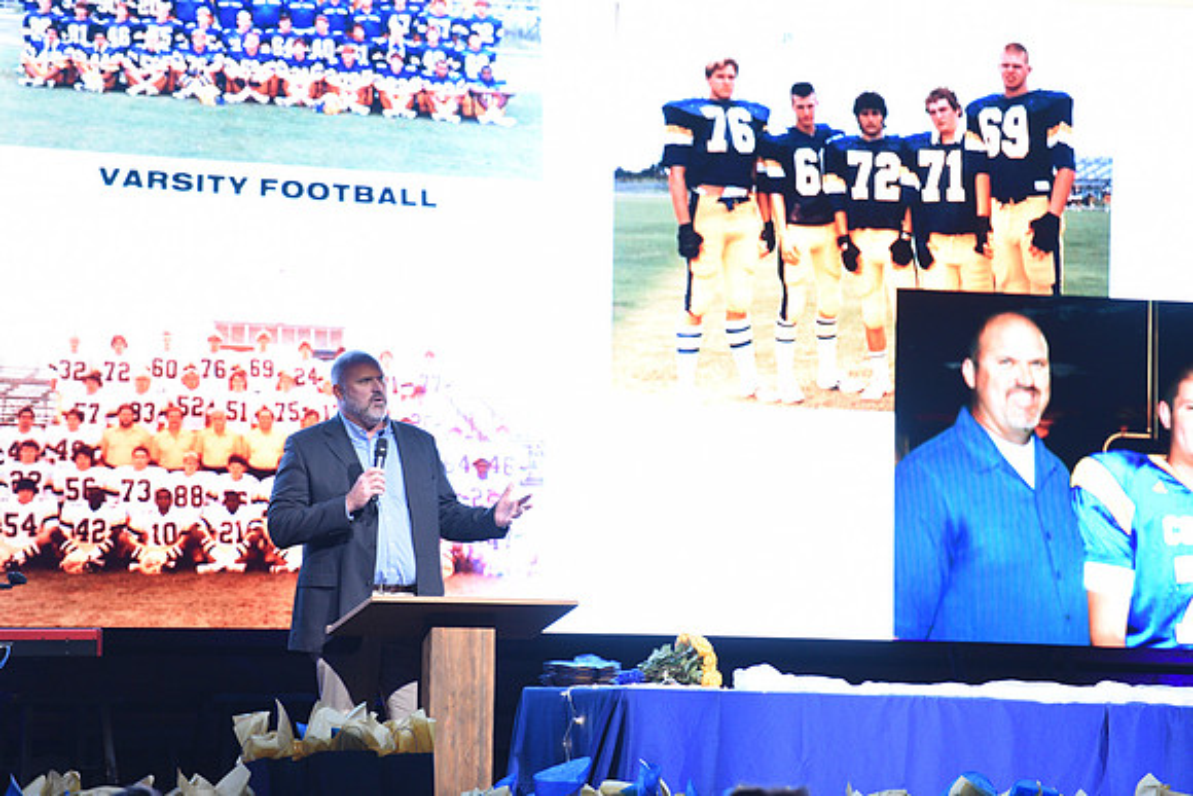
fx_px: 6629
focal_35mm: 200
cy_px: 398
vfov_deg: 6.9
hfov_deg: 10.3
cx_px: 596
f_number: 3.2
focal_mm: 200
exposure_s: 1/125
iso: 1600
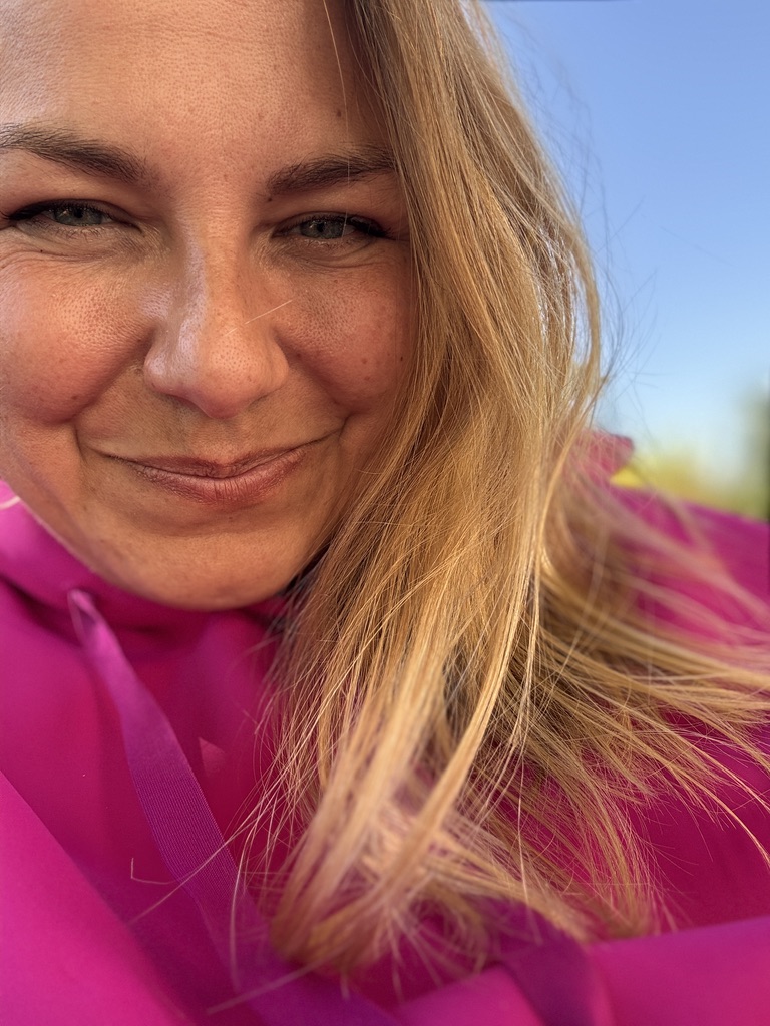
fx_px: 890
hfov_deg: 46.8
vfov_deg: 60.0
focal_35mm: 30
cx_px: 385
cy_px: 513
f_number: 1.9
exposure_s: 1/131
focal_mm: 2.69
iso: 40
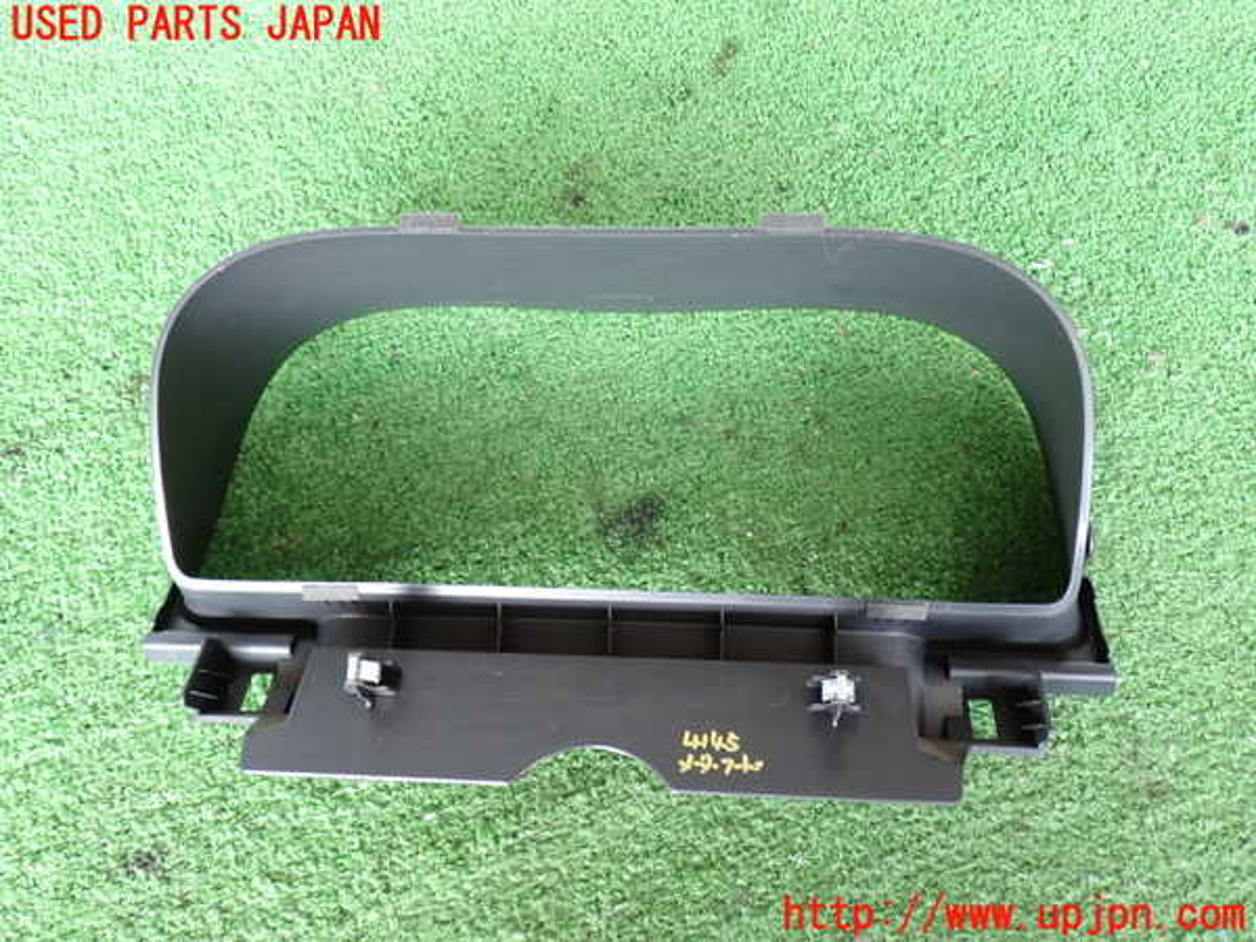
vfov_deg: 44.2
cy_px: 471
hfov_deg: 56.8
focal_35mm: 32
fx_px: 1161
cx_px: 628
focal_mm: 5.79
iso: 200
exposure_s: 1/30
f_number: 2.4
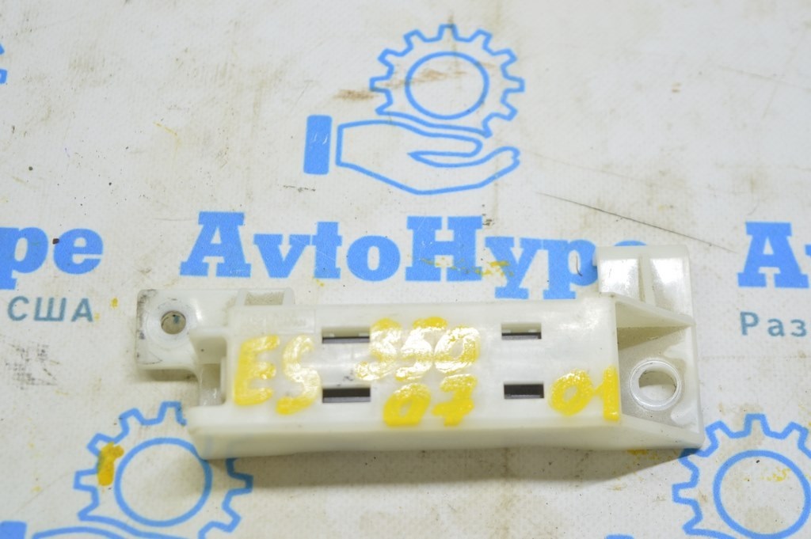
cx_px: 406
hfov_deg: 27.0
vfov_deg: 18.2
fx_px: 1688
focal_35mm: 75
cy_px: 270
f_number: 5.6
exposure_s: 1/20
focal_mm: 50
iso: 400
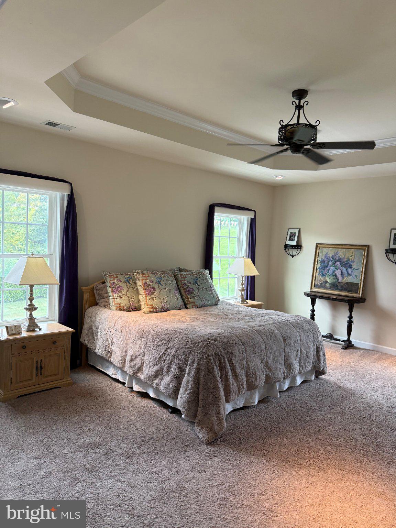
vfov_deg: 71.6
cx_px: 198
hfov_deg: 56.8
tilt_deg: -3.2
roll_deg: -3.3
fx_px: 366
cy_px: 264
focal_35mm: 24
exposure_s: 1/60
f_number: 1.78
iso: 160
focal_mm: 6.76
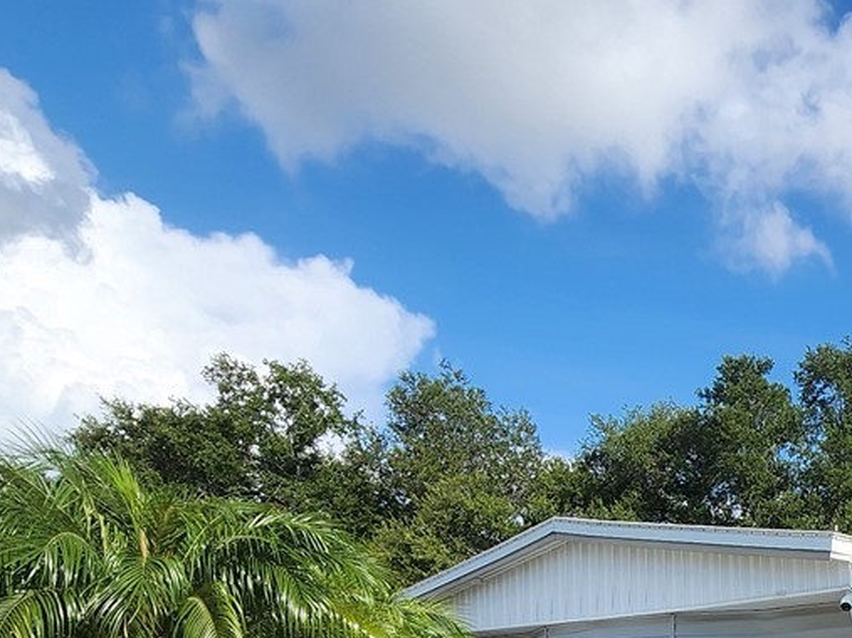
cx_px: 986
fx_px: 1009
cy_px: 828
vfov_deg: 28.7
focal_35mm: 41
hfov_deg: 36.8
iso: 50
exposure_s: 1/1869
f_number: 2.2
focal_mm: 2.2
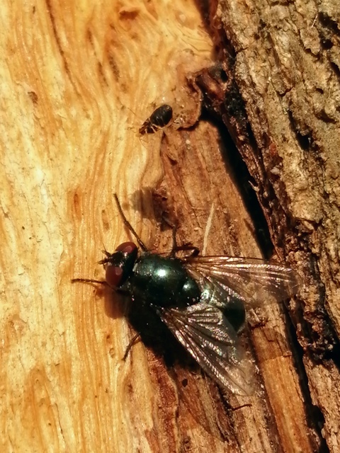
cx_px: 170
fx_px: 1362
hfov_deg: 14.2
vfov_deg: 18.9
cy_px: 226
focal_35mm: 104
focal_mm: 3.46
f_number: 1.8
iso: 50
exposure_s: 1/602
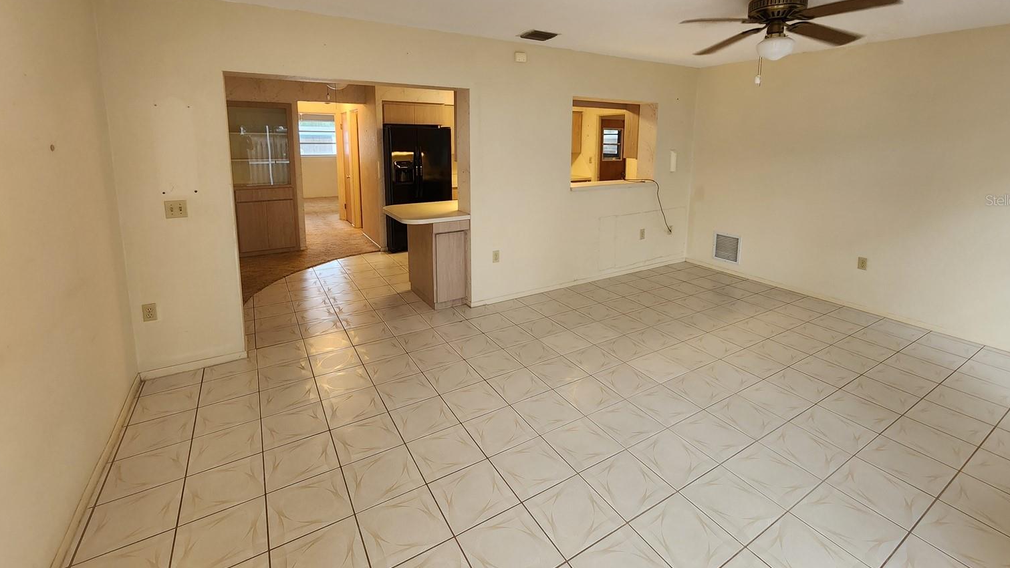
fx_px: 402
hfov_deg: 103.0
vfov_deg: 69.0
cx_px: 514
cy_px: 200
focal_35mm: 15
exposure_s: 1/60
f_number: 2.2
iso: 200
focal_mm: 2.2
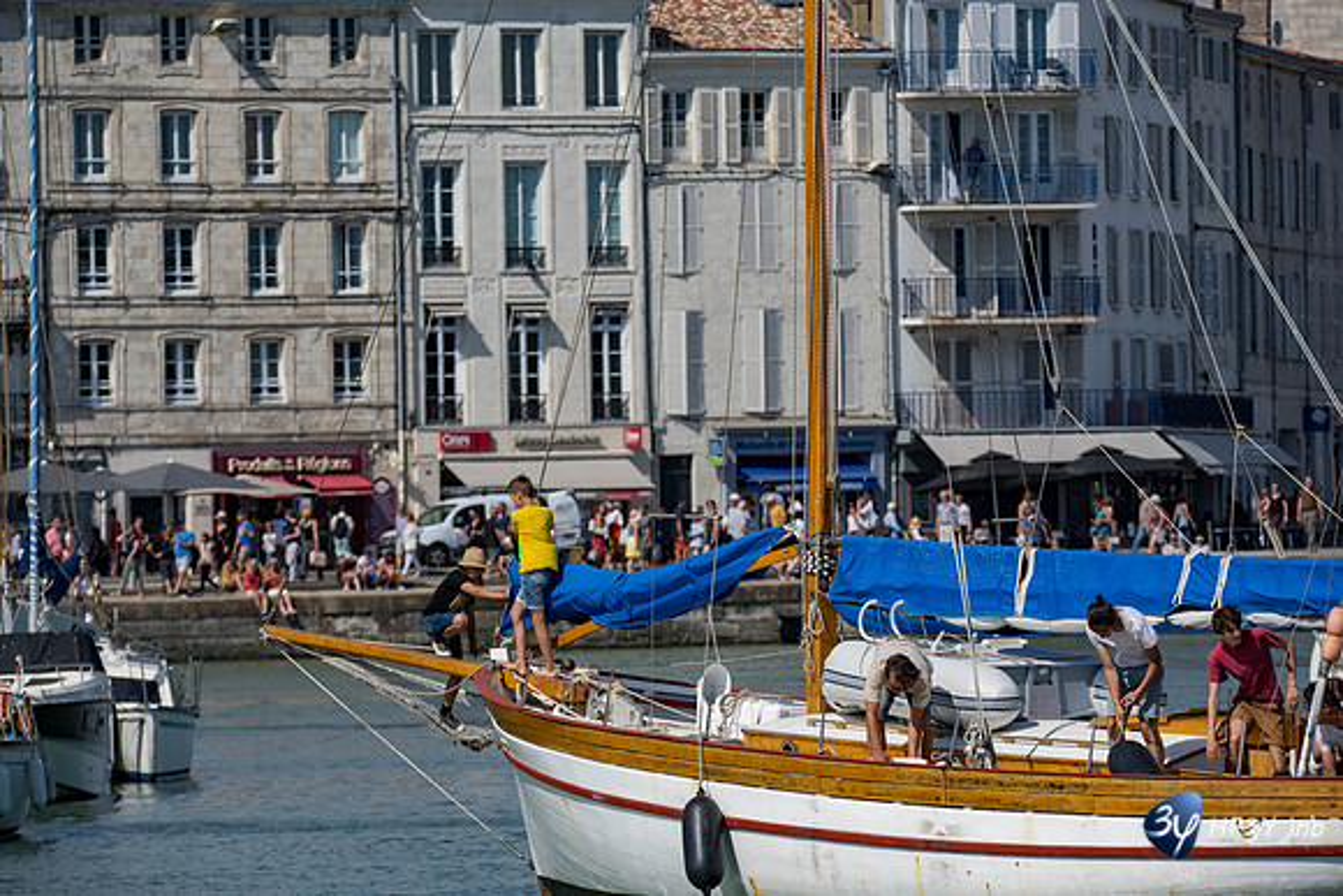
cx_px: 672
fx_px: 12686
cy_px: 448
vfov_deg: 4.0
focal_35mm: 340
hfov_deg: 6.1
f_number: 11
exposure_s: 1/800
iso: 160
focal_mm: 340
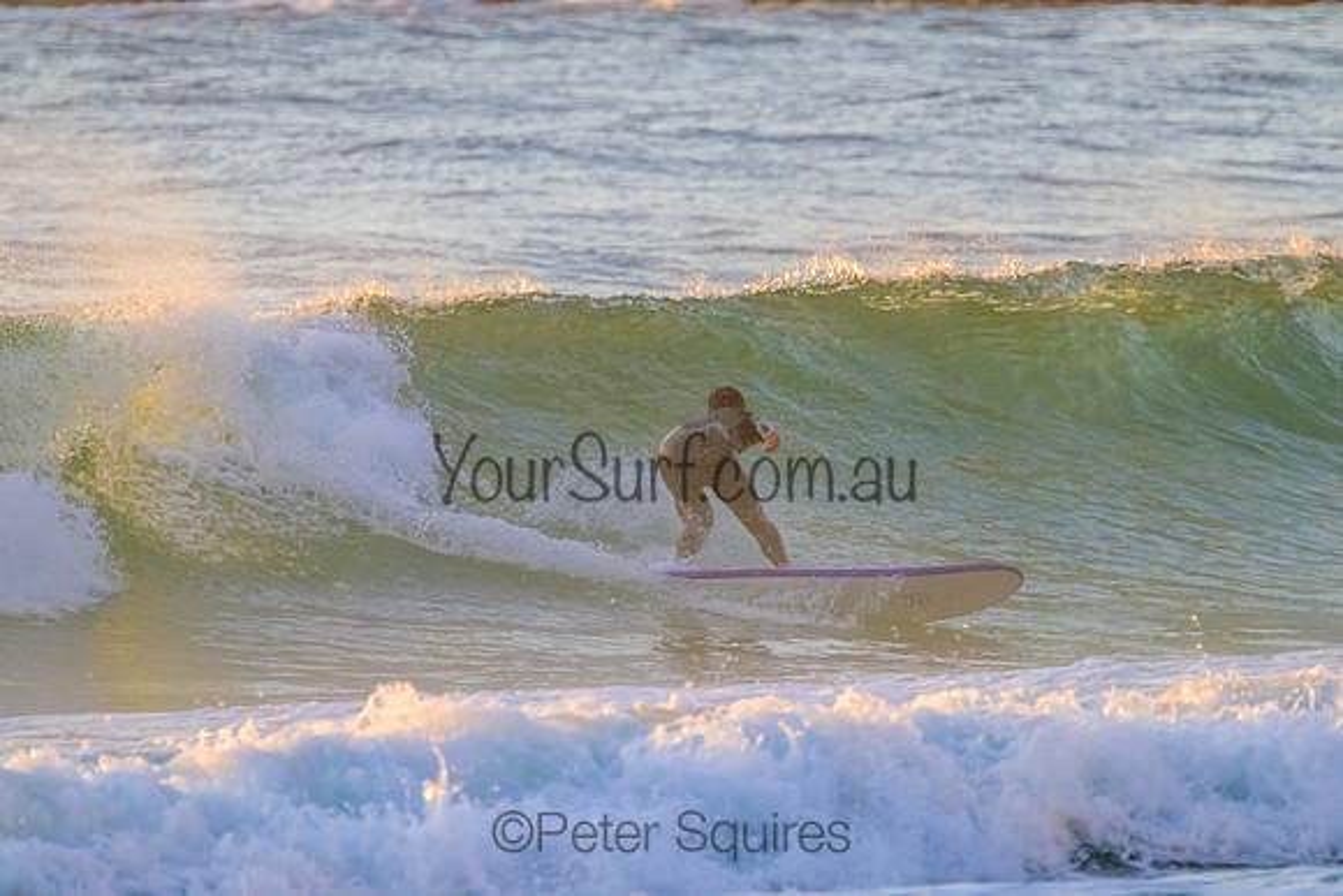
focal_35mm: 800
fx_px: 29850
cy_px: 448
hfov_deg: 2.6
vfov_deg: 1.7
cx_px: 672
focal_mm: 800
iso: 5000
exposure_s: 1/1250
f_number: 11
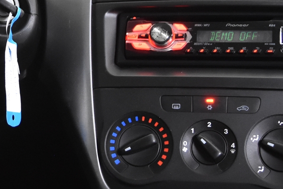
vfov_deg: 10.9
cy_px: 52
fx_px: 990
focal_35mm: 126
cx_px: -20
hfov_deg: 15.9
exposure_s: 1/40
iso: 2800
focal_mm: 26
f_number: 3.2
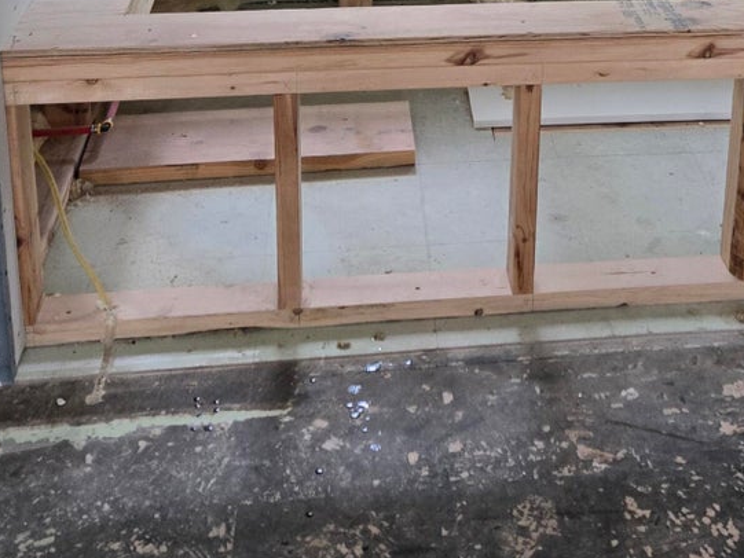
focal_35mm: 58
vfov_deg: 23.3
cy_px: -98
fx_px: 1247
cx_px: 527
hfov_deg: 32.8
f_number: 1.8
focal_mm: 5.4
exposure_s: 1/120
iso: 200
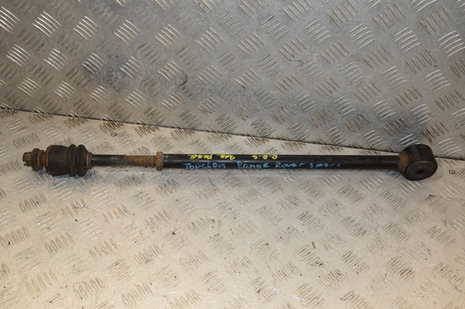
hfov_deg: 51.3
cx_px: 232
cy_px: 154
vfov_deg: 35.5
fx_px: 484
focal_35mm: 38
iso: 800
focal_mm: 25
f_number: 7.1
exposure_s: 1/200
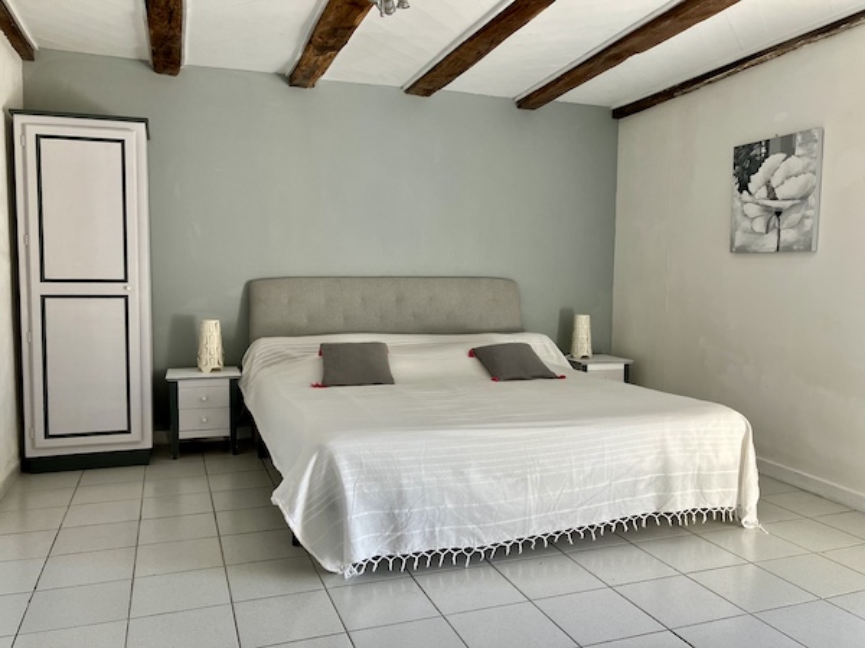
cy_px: 324
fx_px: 700
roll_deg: +0.2
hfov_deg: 63.4
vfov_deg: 49.7
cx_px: 432
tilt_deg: -4.0
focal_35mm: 28
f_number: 1.8
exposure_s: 1/121
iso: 40
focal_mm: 3.99
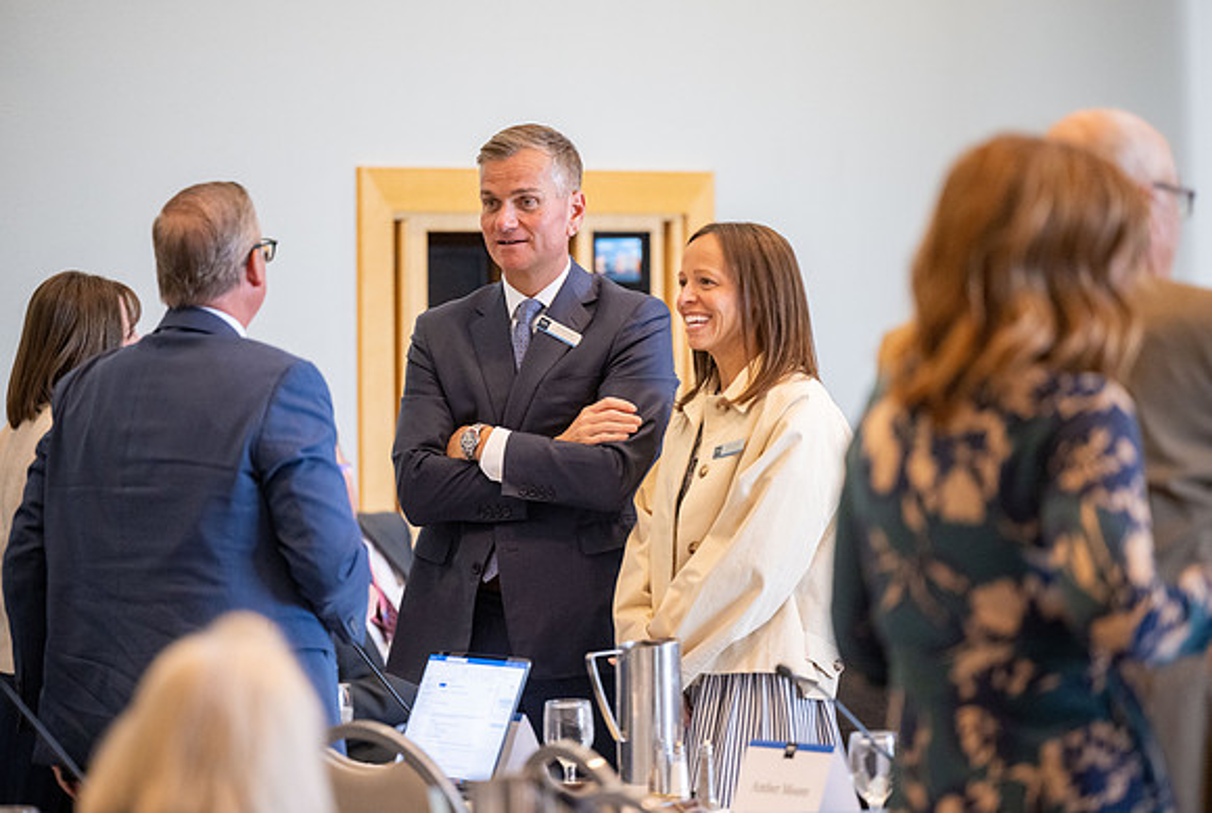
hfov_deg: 10.2
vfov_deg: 6.8
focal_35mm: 202
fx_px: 6822
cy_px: 404
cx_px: 598
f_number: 2.8
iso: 2500
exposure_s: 1/200
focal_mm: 200
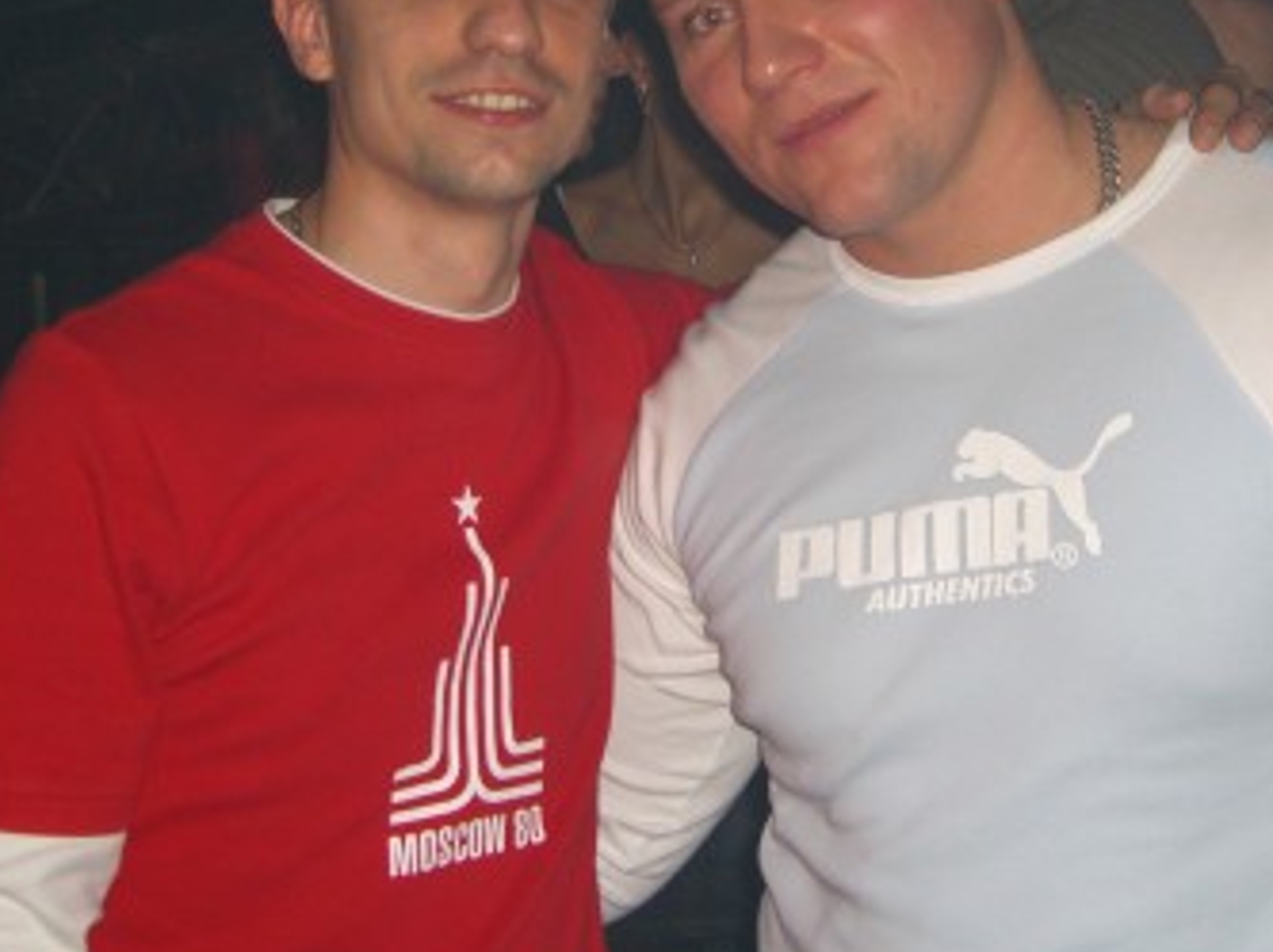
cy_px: 275
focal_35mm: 83
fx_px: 3049
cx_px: 795
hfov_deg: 23.5
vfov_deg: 17.7
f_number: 3.1
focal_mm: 9.5
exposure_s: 1/60
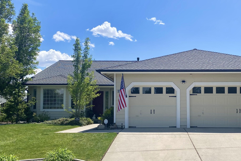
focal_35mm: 40
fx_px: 268
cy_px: 93
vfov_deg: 33.3
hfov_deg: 47.8
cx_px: 158
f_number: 1.8
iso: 32
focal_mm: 4.25
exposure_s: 1/3497
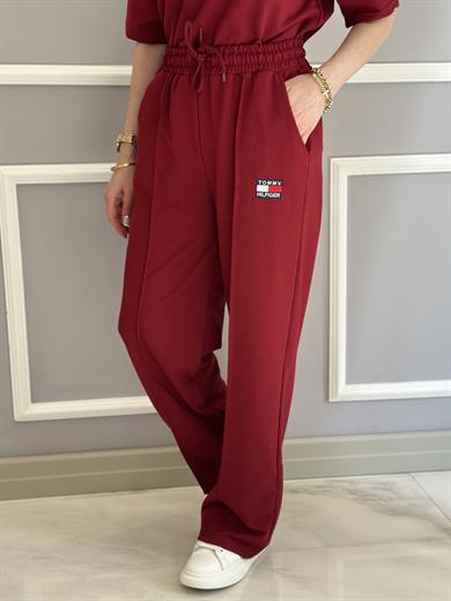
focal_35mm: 48
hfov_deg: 30.3
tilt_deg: -12.7
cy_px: 300
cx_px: 226
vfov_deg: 39.7
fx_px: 834
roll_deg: +0.5
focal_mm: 6.86
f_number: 1.78
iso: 80
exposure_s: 1/194
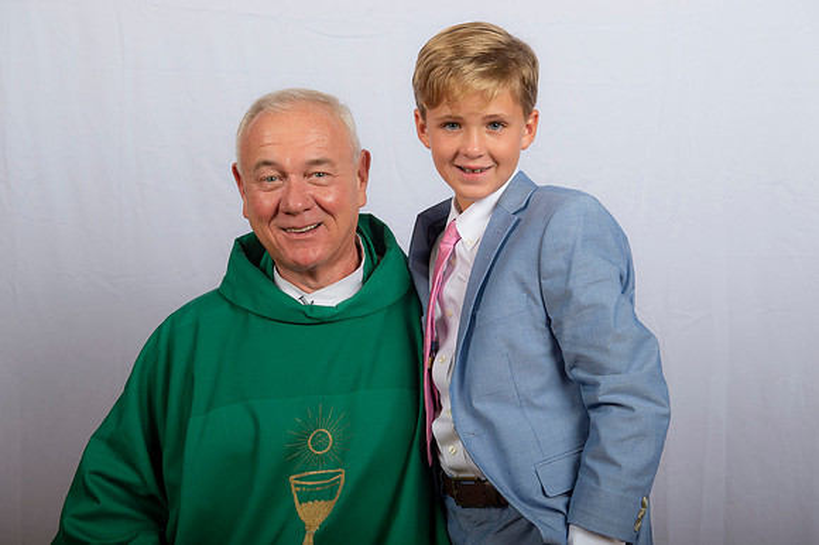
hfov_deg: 35.7
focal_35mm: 56
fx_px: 1273
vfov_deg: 24.2
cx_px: 410
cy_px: 272
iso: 320
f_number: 8
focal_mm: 56
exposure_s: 1/200
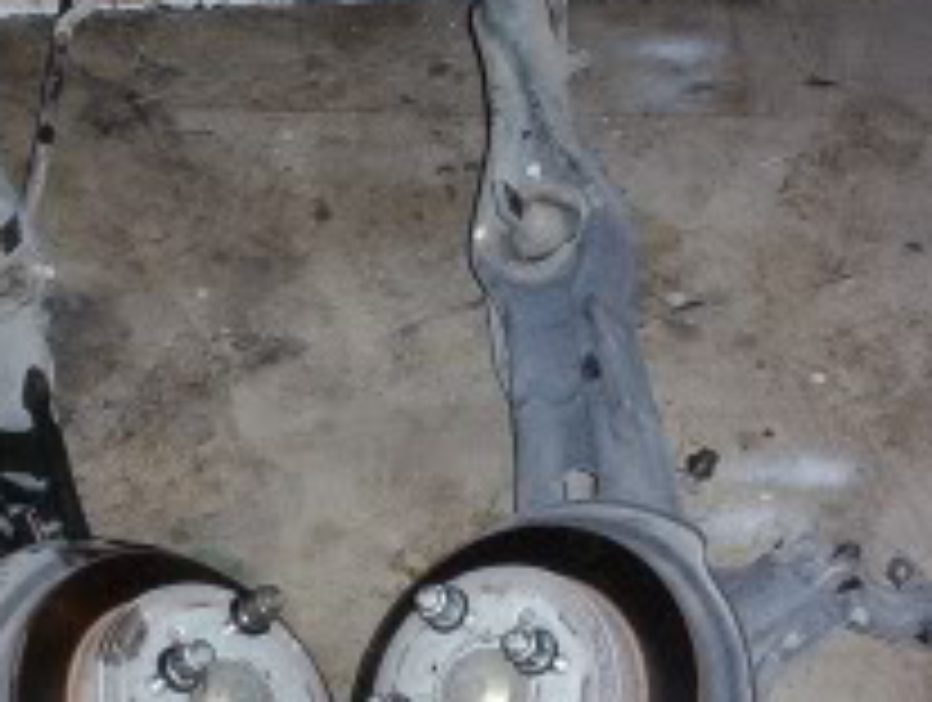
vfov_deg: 19.2
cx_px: 297
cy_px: 410
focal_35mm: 77
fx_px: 2077
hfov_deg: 25.1
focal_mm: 6
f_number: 4.5
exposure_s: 1/30
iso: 140
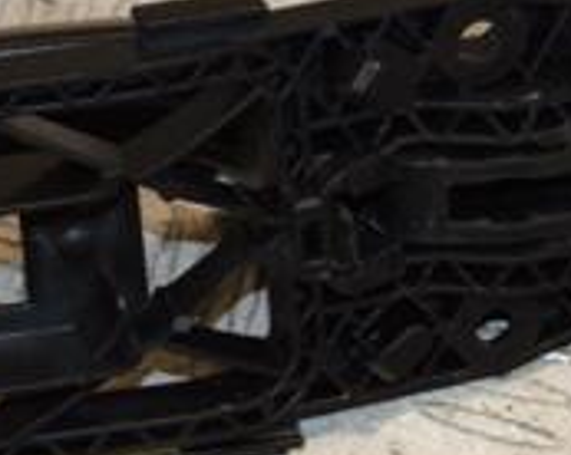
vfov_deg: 7.0
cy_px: 129
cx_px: -56
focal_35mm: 220
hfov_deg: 8.7
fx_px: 3707
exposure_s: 1/200
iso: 800
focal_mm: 45
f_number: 6.3
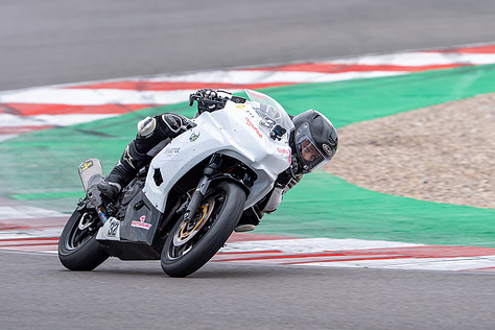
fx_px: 7768
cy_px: 192
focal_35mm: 565
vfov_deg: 2.4
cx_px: 298
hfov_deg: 3.6
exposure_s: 1/400
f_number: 7.1
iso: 800
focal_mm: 381
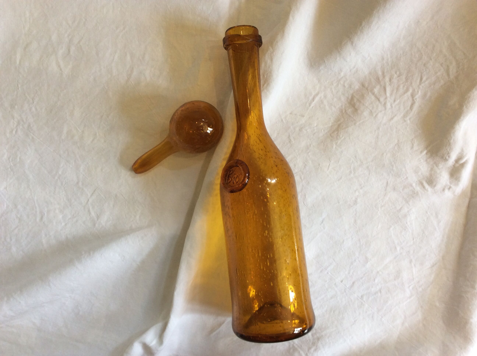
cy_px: 178
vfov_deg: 44.1
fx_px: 440
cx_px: 238
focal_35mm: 32
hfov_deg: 56.9
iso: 40
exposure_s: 1/25
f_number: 2.4
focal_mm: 3.3
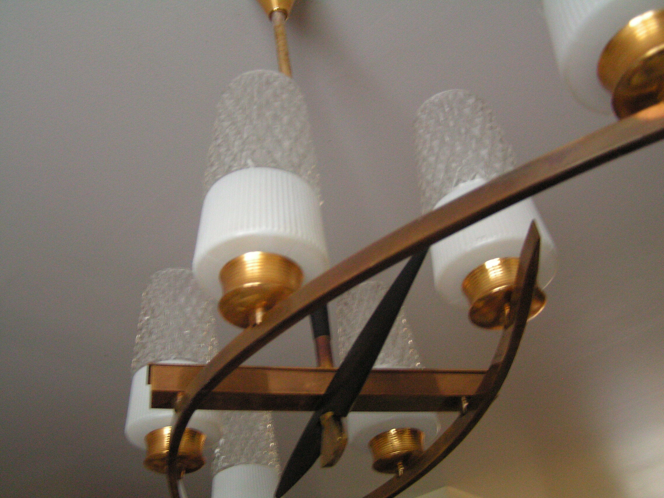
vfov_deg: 37.7
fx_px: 729
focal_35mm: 38
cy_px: 249
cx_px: 332
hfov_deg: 49.0
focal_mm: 6.3
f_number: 2.8
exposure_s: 1/6
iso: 200
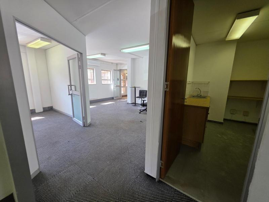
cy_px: 101
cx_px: 134
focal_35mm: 13
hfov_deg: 106.2
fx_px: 101
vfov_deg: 89.9
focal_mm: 2.2
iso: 100
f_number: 1.9
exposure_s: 1/100
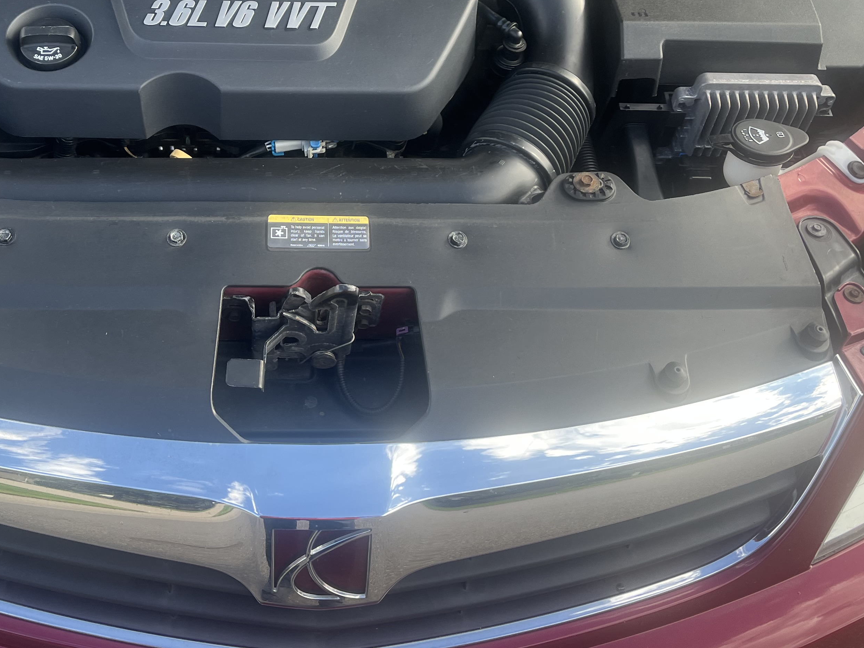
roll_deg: -4.5
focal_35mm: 42
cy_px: 181
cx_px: 328
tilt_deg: -43.8
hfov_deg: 44.5
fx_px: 1048
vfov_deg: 33.8
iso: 50
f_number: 1.6
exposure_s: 1/334
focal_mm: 5.1
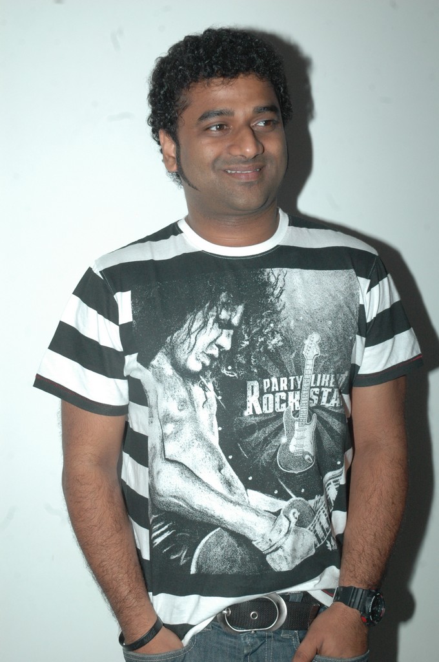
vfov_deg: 35.1
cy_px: 331
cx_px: 220
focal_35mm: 57
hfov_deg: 23.7
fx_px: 1045
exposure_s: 1/125
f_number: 8
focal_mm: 38
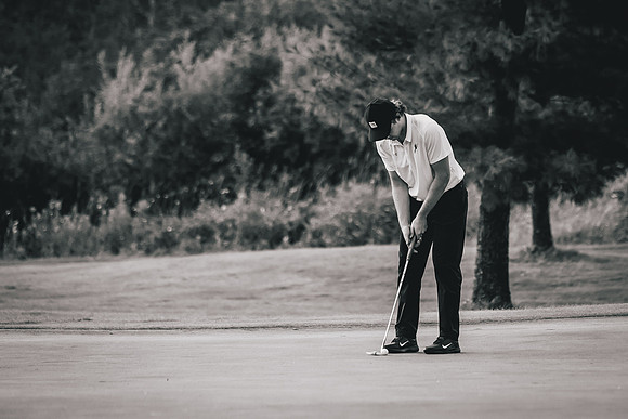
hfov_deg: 7.2
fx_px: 4998
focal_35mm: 286
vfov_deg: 4.8
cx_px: 395
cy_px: 191
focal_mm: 150
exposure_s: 1/1250
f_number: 2.8
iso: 500
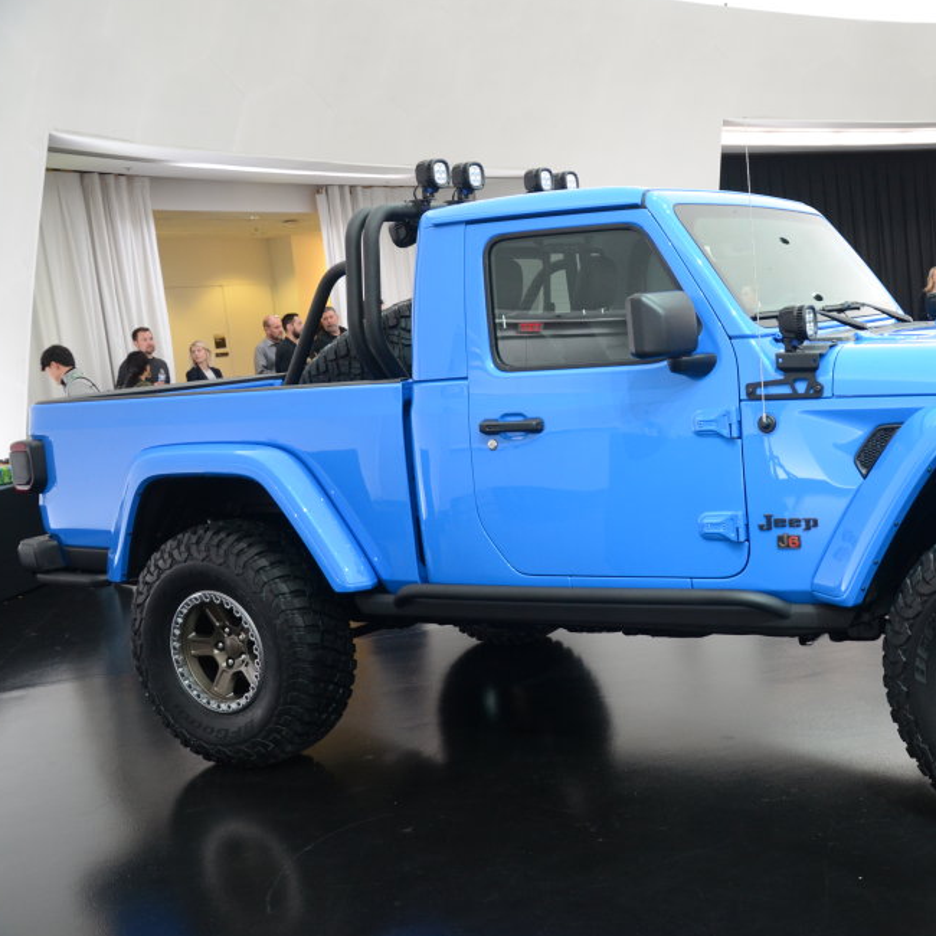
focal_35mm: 43
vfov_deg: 39.2
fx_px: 1315
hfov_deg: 38.2
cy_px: 467
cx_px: 699
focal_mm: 22
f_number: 3.8
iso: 800
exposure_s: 1/50
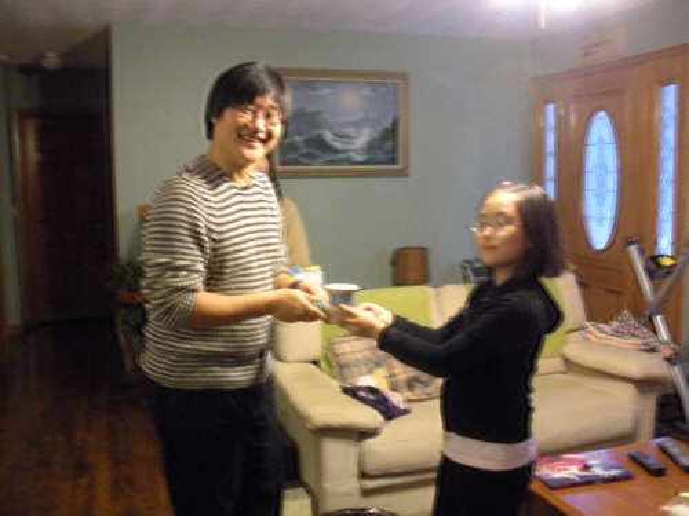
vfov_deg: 39.7
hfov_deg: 51.4
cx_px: 344
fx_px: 717
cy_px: 258
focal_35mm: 36
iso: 458
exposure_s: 1/8
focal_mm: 6.3
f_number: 3.5
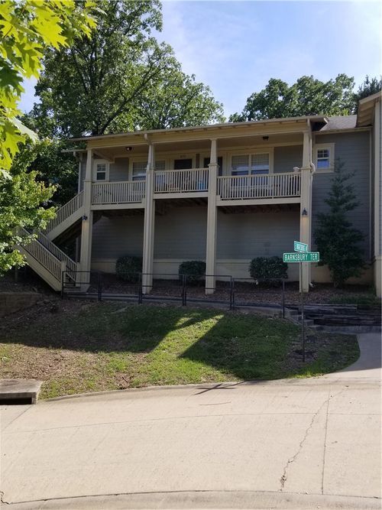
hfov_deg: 53.0
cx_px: 191
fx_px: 383
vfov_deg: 67.3
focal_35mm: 26
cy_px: 255
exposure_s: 1/1621
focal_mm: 4.25
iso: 50
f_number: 1.7
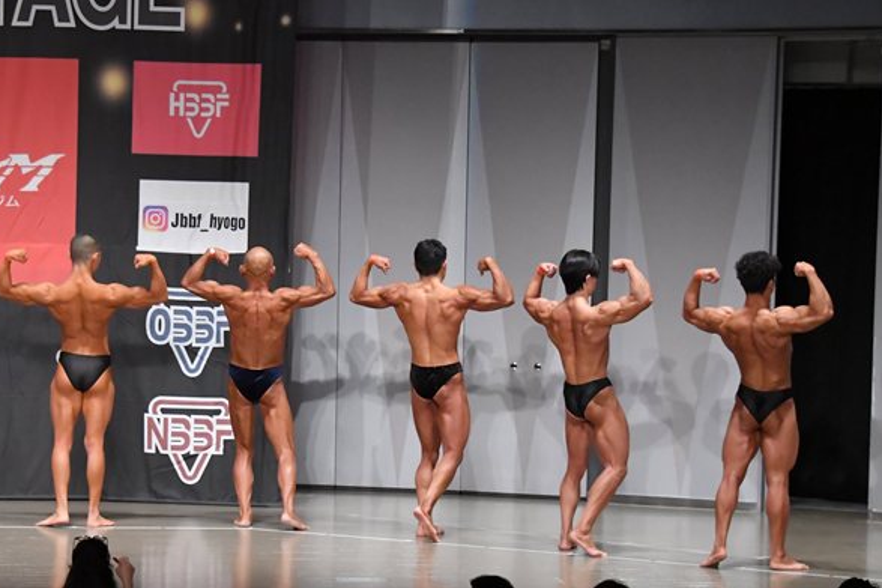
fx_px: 3135
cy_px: 376
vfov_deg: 10.7
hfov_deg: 16.0
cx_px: 342
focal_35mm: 128
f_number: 5.6
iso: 6400
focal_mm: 65
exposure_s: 1/400
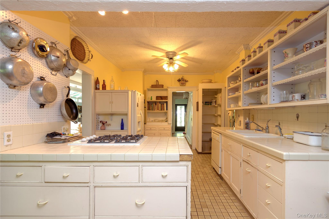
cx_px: 164
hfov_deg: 93.3
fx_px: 155
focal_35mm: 17
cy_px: 110
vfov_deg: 70.4
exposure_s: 1/15
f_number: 4.5
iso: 250
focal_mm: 17
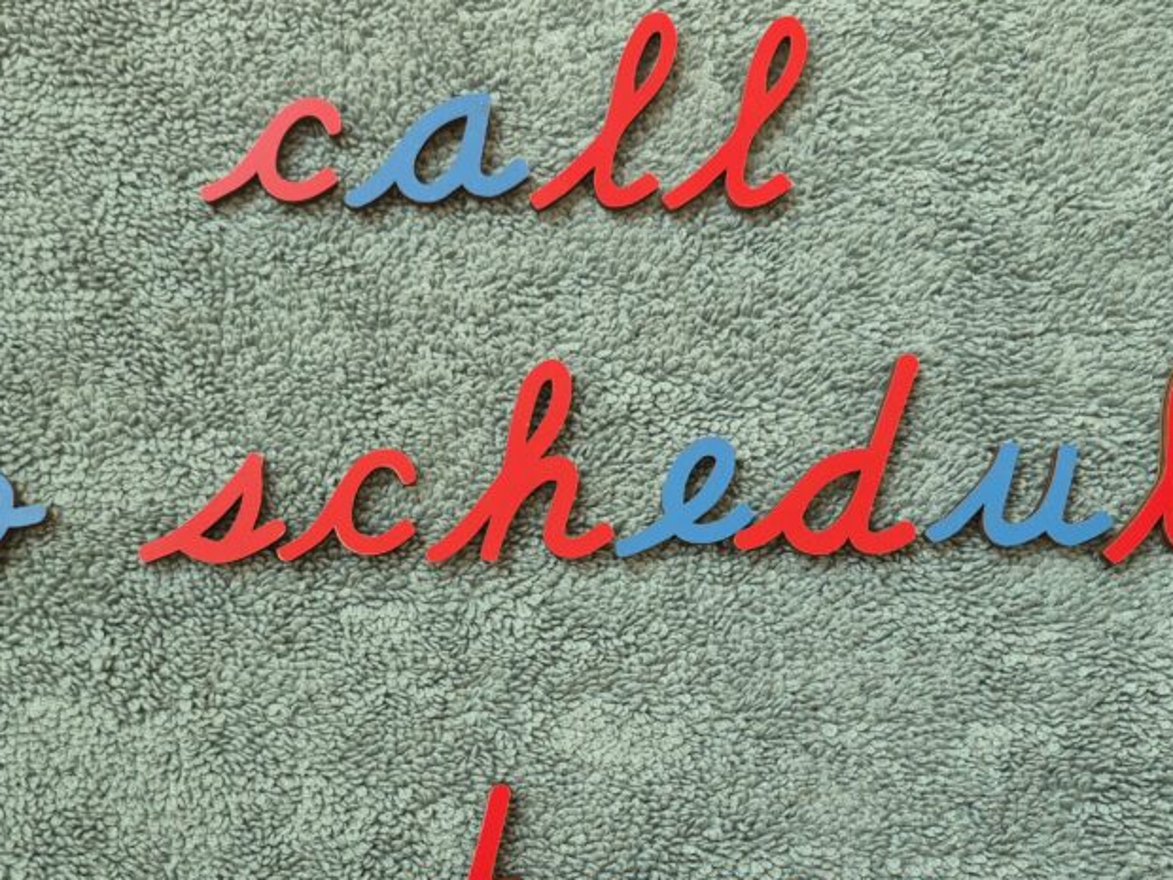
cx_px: 526
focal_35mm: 38
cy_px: 560
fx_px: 1288
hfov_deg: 48.9
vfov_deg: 37.4
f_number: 1.8
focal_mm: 5.4
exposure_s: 1/180
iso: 200
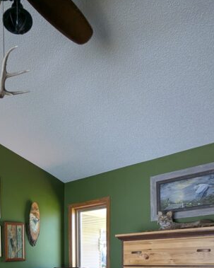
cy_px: 274
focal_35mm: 33
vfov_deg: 45.0
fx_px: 261
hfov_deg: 42.8
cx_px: 48
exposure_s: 1/40
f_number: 2.2
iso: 153
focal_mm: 2.35
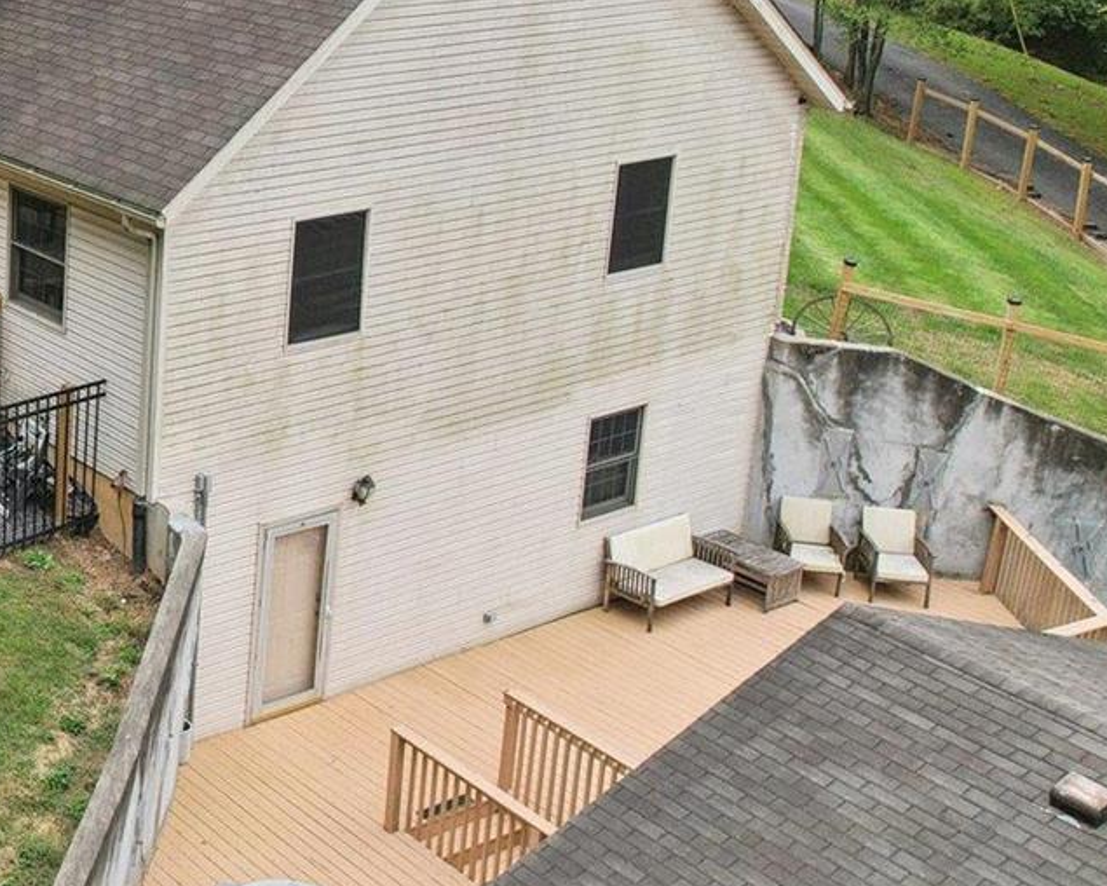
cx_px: -214
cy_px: 89
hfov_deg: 30.6
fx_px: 1704
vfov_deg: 28.0
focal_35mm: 52
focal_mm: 8.4
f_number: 2.8
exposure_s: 1/800
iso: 100
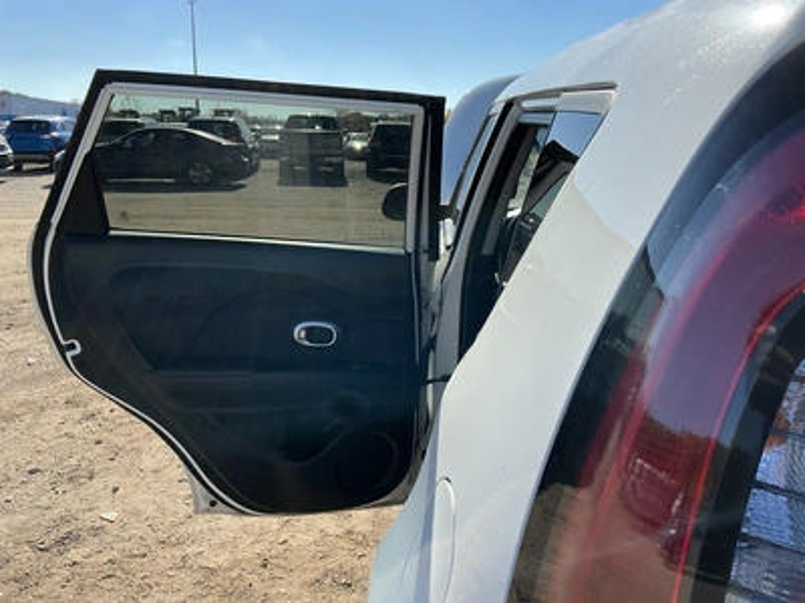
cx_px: 402
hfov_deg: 63.4
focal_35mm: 28
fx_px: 651
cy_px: 302
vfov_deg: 49.7
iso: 25
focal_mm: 3
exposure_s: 1/1534
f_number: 1.8
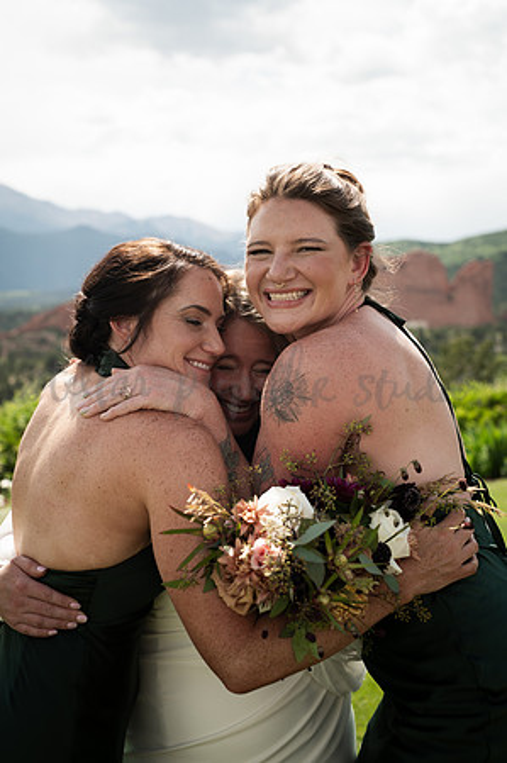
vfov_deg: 39.6
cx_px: 254
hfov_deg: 26.9
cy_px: 382
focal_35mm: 50
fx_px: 1059
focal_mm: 50
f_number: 4.5
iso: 100
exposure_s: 1/500
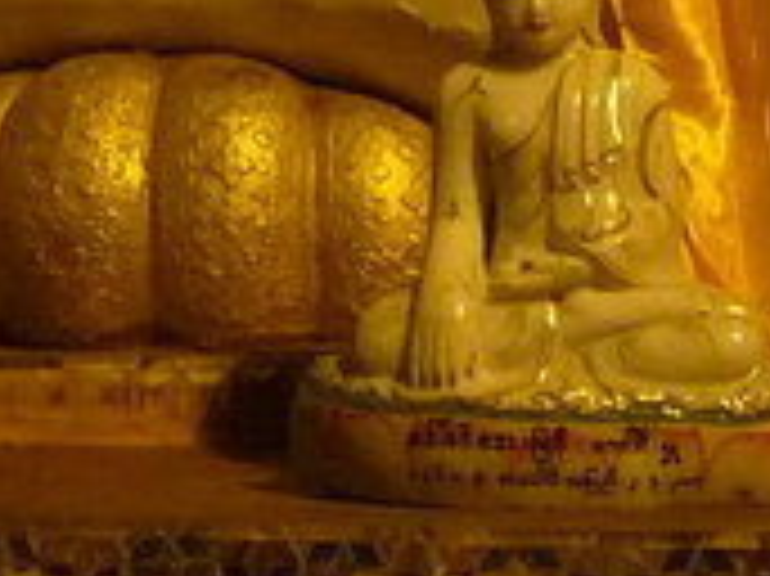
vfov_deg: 7.1
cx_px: 351
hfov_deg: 9.8
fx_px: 4468
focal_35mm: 201
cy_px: -572
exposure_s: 1/20
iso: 400
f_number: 3.4
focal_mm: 5.3
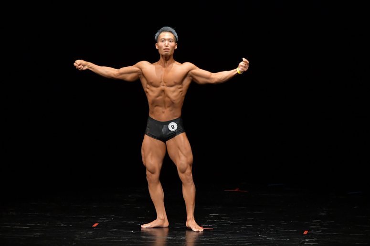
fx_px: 2774
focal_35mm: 270
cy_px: 123
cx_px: 185
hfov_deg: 7.6
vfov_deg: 5.1
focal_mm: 180
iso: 3200
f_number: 5.6
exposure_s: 1/400
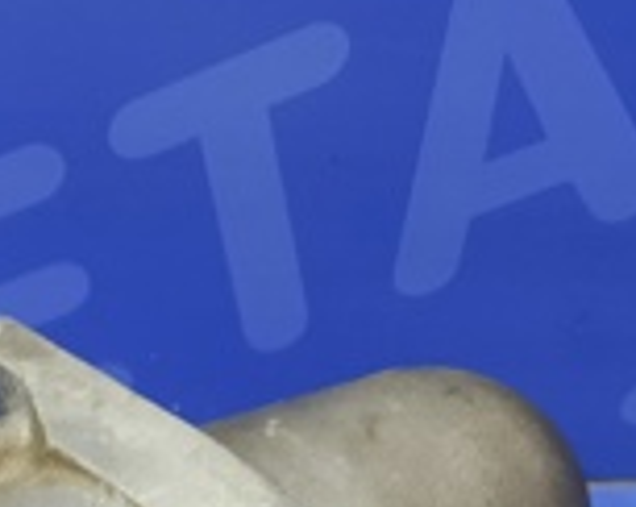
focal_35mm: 102
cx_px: -83
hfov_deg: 18.1
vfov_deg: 13.9
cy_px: 819
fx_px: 1918
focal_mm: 4.6
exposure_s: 1/33
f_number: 2
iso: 400
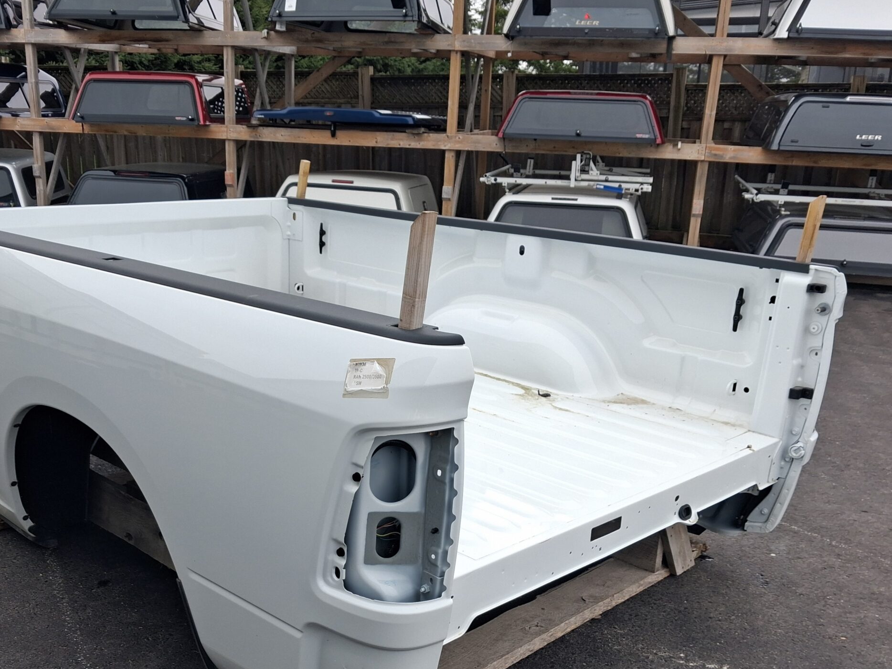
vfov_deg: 38.4
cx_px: 344
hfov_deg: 49.7
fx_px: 953
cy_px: 418
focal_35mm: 37
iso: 25
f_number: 1.8
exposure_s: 1/100
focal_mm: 4
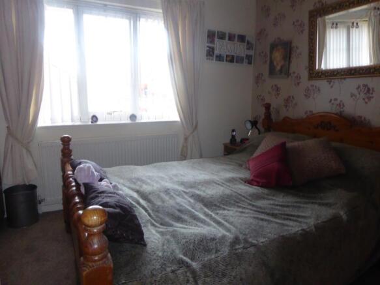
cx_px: 190
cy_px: 142
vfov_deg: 56.8
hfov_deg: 71.6
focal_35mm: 24
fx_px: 263
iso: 640
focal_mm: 4.3
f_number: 3.3
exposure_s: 1/60
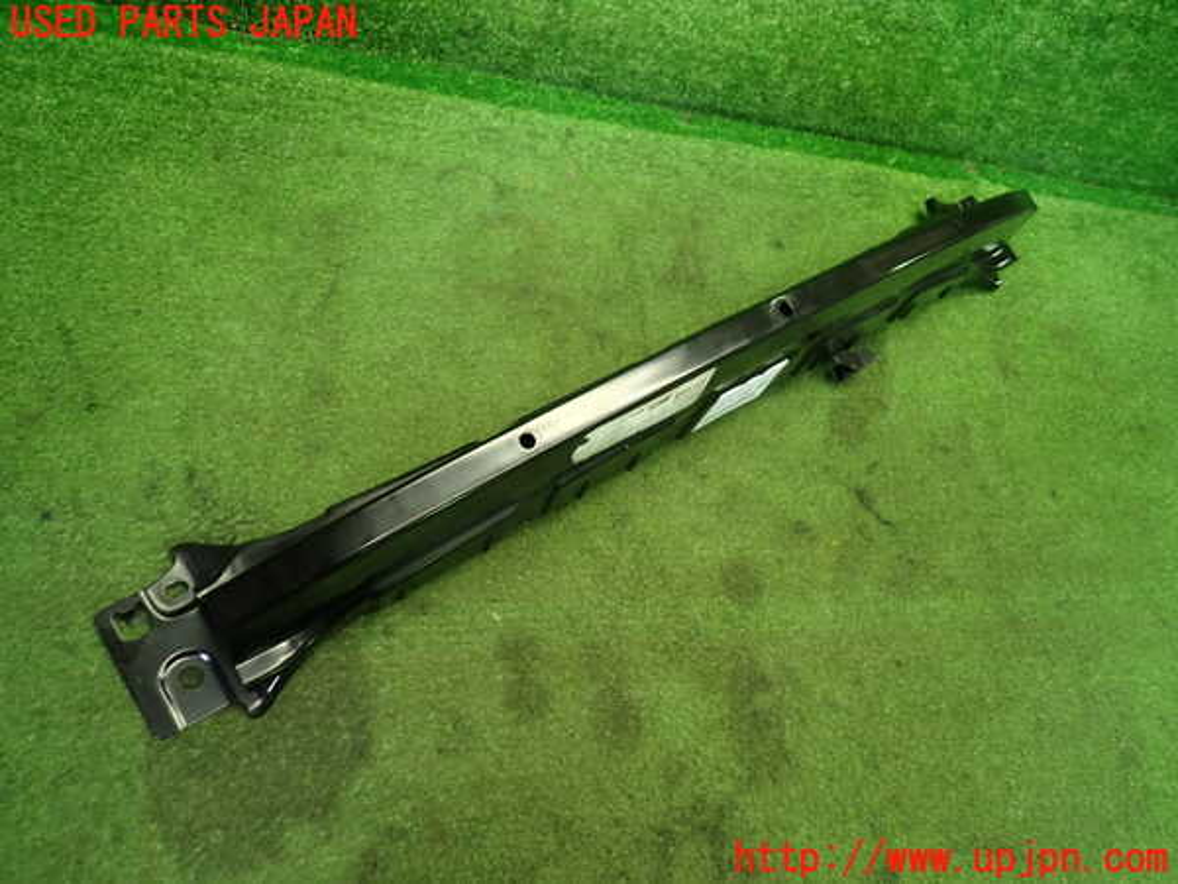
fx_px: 851
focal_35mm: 25
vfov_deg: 54.9
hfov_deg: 69.4
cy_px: 442
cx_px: 589
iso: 200
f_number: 2
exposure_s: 1/40
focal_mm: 4.5
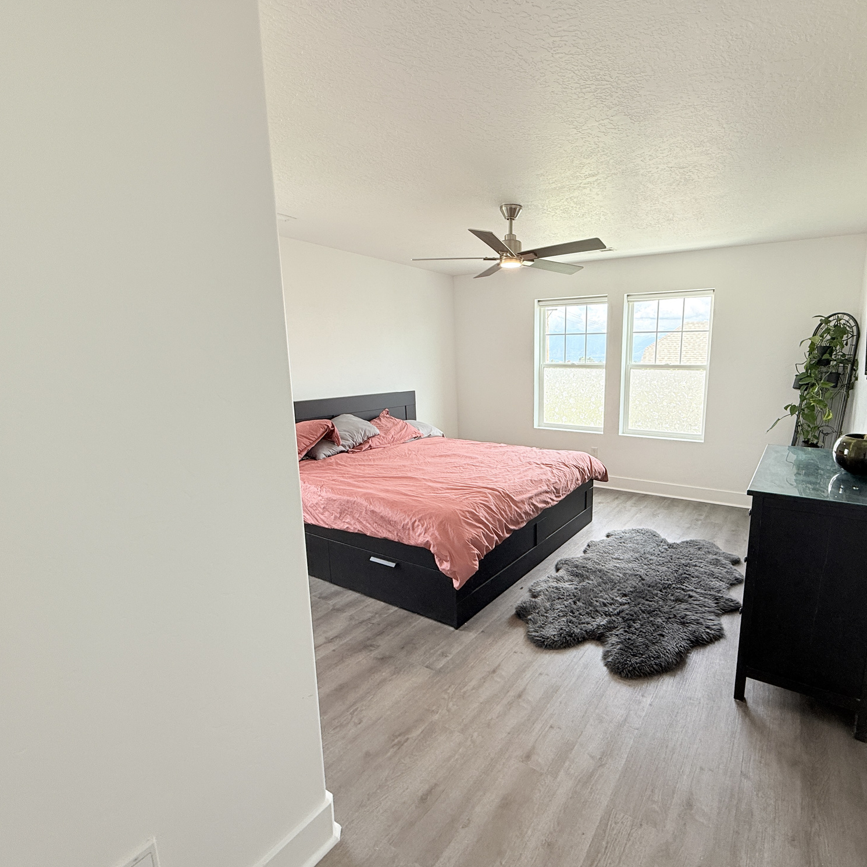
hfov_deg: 82.8
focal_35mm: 17
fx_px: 482
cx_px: 526
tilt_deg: -9.1
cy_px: 443
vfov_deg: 84.0
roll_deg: +0.3
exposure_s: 1/120
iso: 64
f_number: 2.2
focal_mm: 2.22
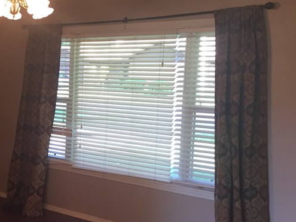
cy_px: 120
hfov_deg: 30.1
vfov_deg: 24.4
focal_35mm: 60
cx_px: 4
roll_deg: -2.1
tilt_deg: -5.7
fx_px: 513
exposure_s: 1/30
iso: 100
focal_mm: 4.15
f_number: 2.2
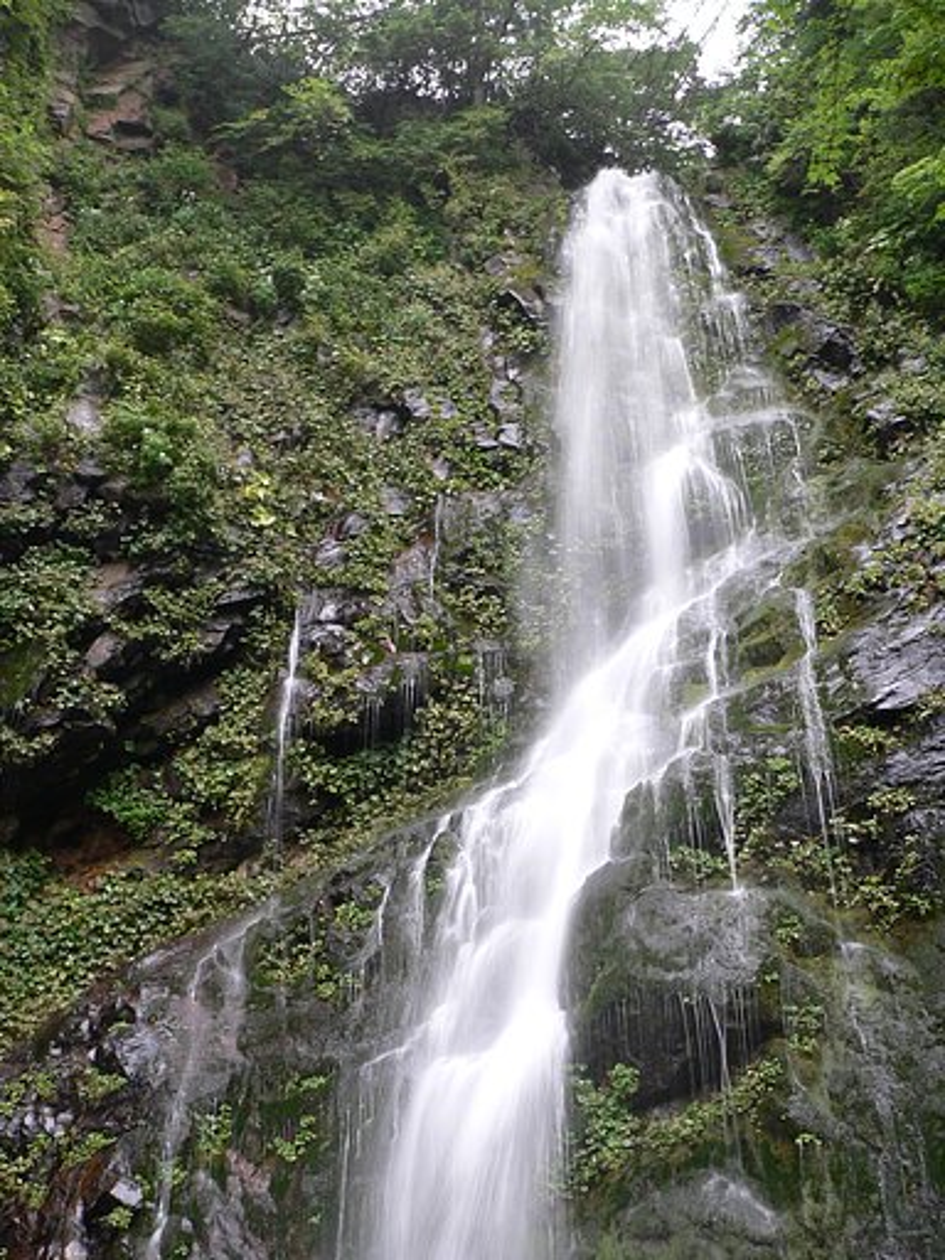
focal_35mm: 36
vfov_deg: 51.4
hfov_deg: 39.7
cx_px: 472
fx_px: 1310
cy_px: 630
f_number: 2.8
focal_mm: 6
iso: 80
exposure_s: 1/8
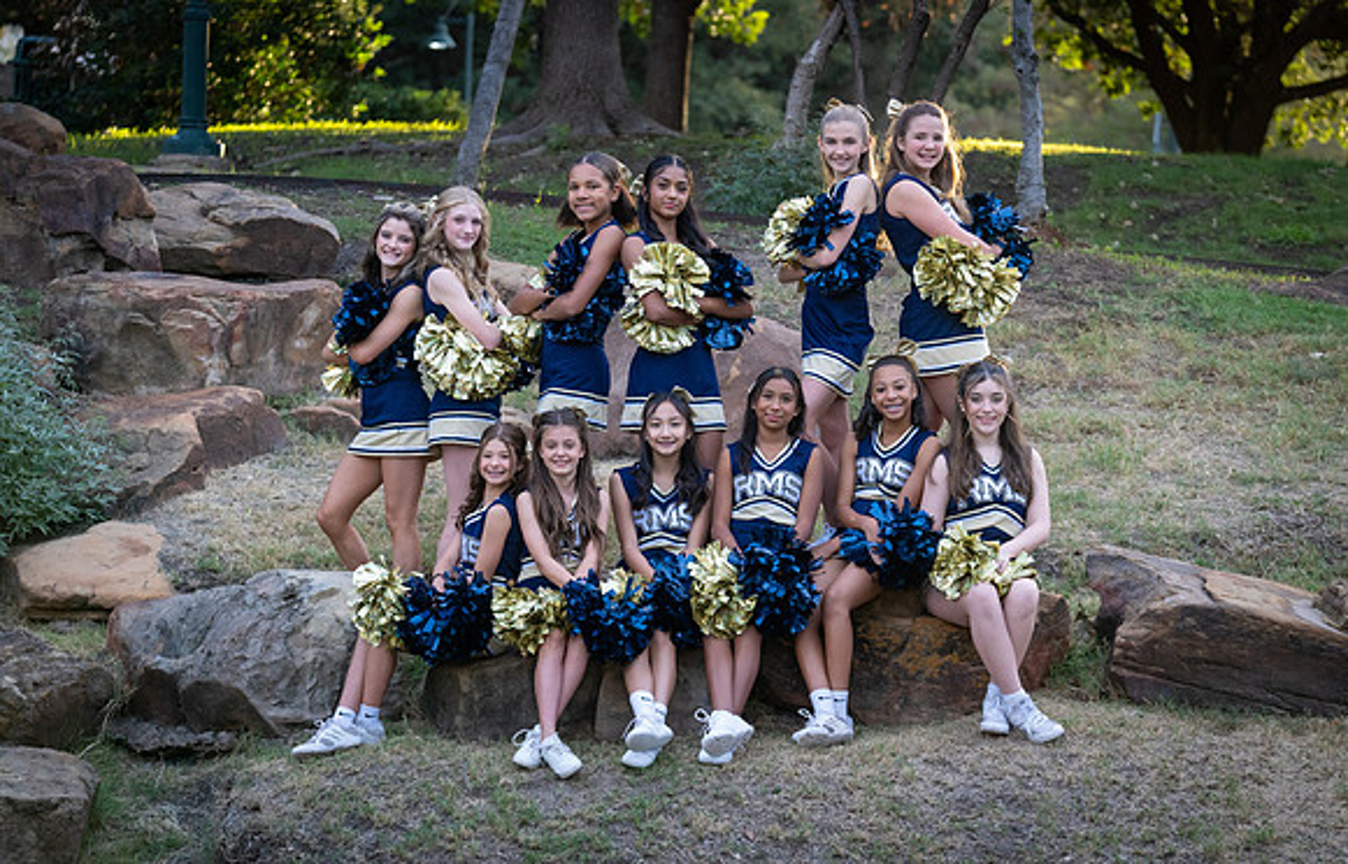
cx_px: 692
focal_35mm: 137
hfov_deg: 15.1
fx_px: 5073
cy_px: 445
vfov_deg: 9.7
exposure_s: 1/320
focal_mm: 121
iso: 800
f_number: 4
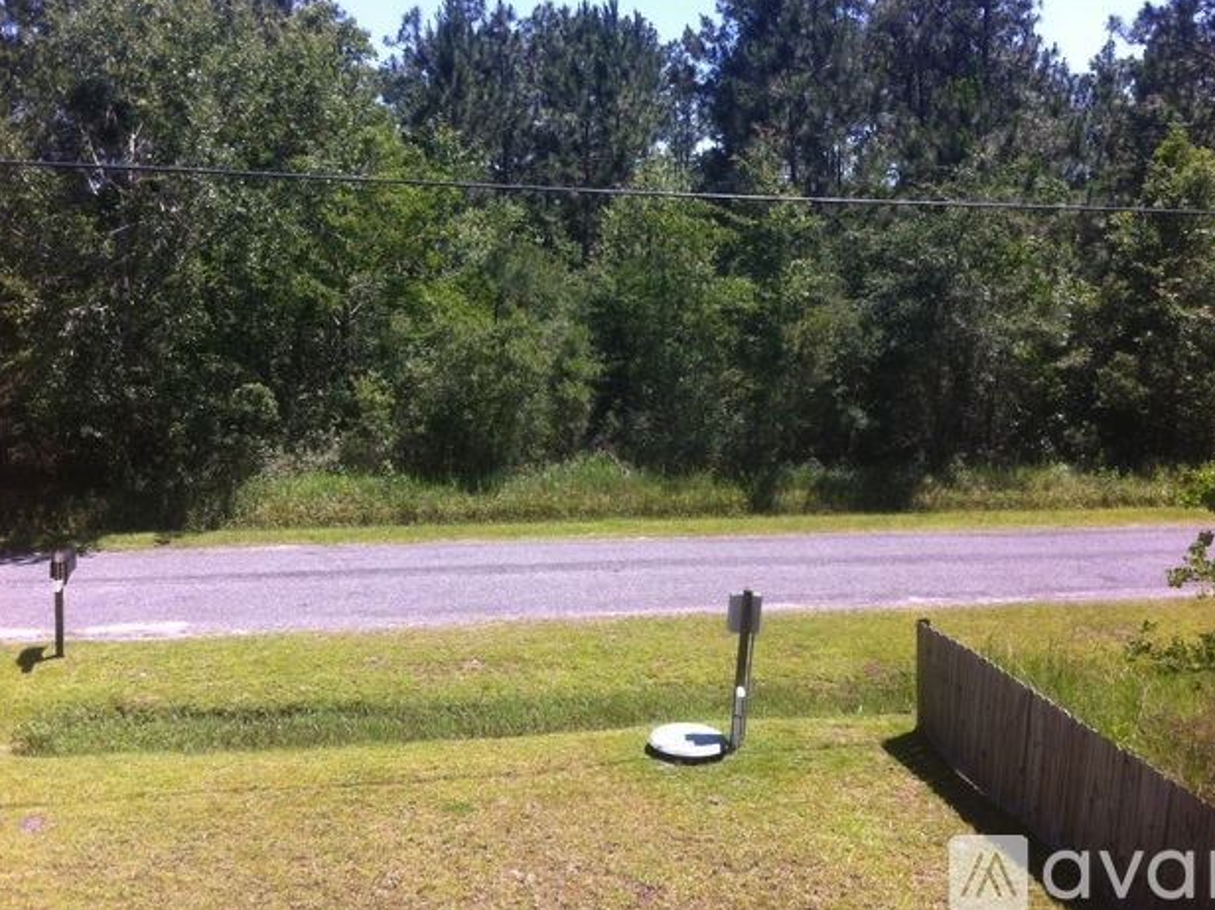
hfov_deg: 49.0
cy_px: 420
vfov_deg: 37.7
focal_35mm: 38
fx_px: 1333
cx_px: 608
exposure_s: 1/603
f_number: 2.8
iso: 80
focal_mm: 3.85
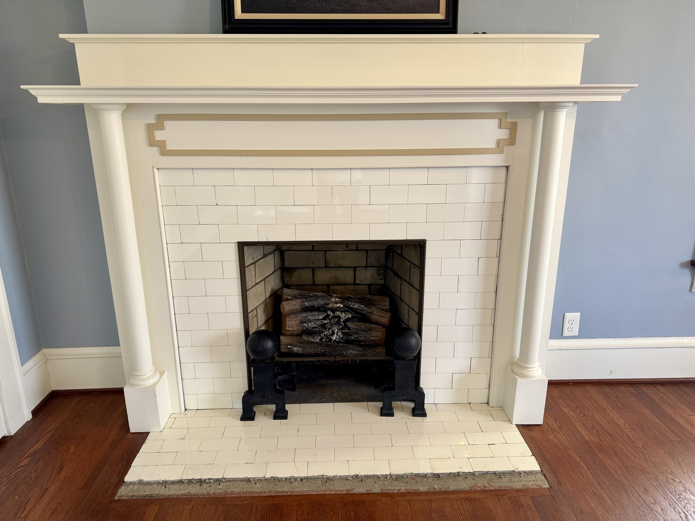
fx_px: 482
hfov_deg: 71.6
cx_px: 348
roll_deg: -0.5
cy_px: 260
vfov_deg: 56.8
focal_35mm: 24
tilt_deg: -17.3
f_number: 1.78
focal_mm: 6.76
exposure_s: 1/60
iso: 160
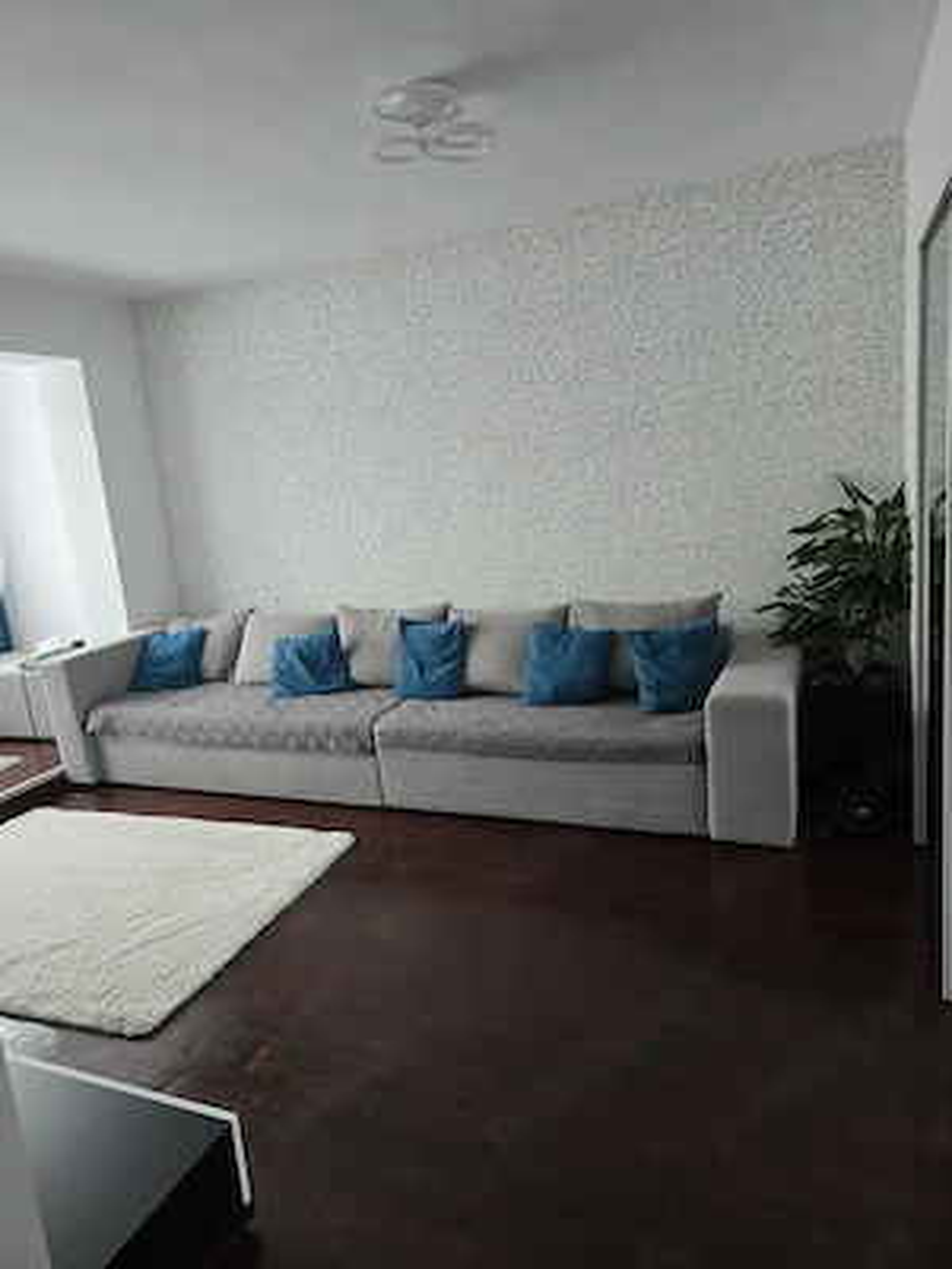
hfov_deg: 58.9
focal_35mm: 23
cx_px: 476
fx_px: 843
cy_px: 634
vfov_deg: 73.9
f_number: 1.7
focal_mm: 6.3
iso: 500
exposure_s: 1/100
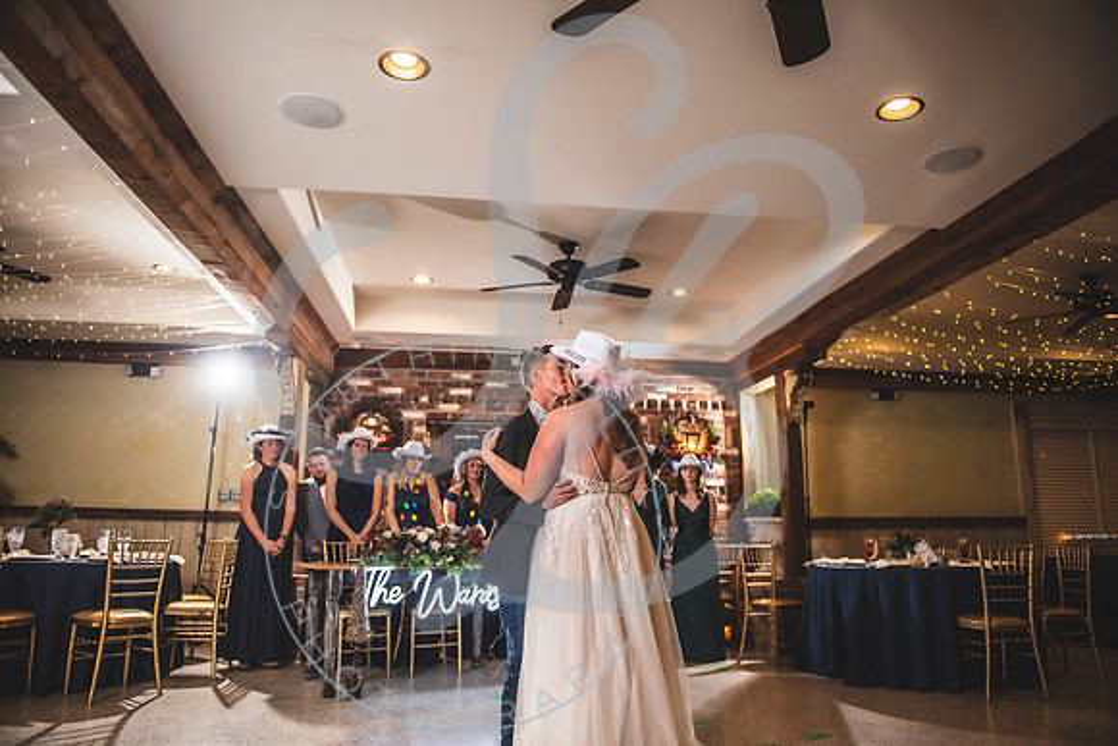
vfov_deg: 52.9
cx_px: 559
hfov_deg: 73.5
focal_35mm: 24
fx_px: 749
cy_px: 373
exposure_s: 1/100
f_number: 2.8
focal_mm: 24
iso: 400
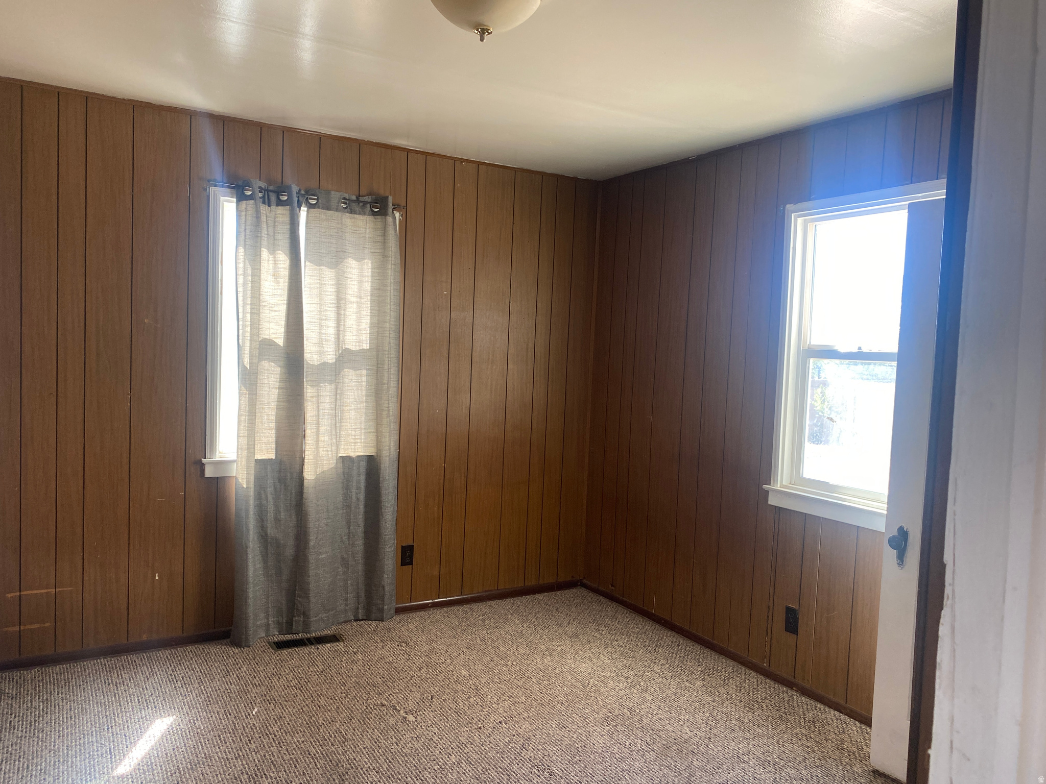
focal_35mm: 26
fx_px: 786
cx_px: 523
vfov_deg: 53.1
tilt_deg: -3.2
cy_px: 392
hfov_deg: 67.3
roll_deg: -1.8
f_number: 1.8
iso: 125
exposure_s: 1/103
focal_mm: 4.25
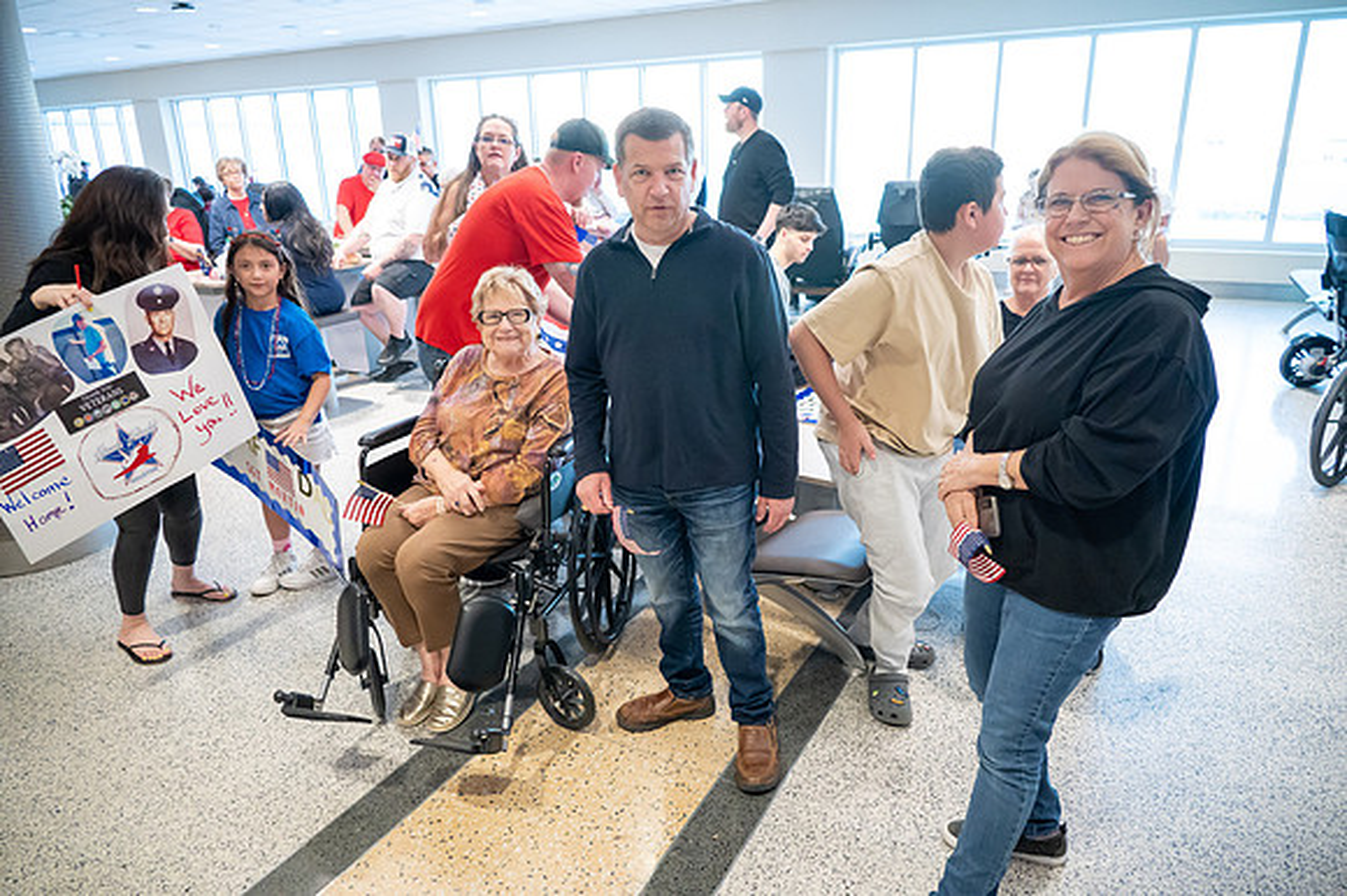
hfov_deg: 73.8
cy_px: 448
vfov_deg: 53.1
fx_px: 897
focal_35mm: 24
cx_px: 674
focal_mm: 24
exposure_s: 1/200
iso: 7200
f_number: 4
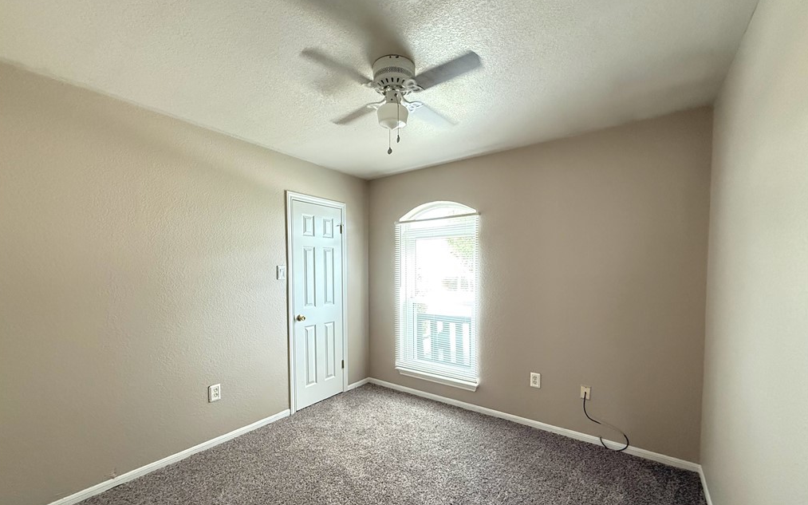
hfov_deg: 101.5
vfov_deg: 74.5
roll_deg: -0.1
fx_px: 330
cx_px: 403
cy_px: 284
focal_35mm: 15
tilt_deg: -2.6
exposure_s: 1/60
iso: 800
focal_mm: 2.22
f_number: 2.2
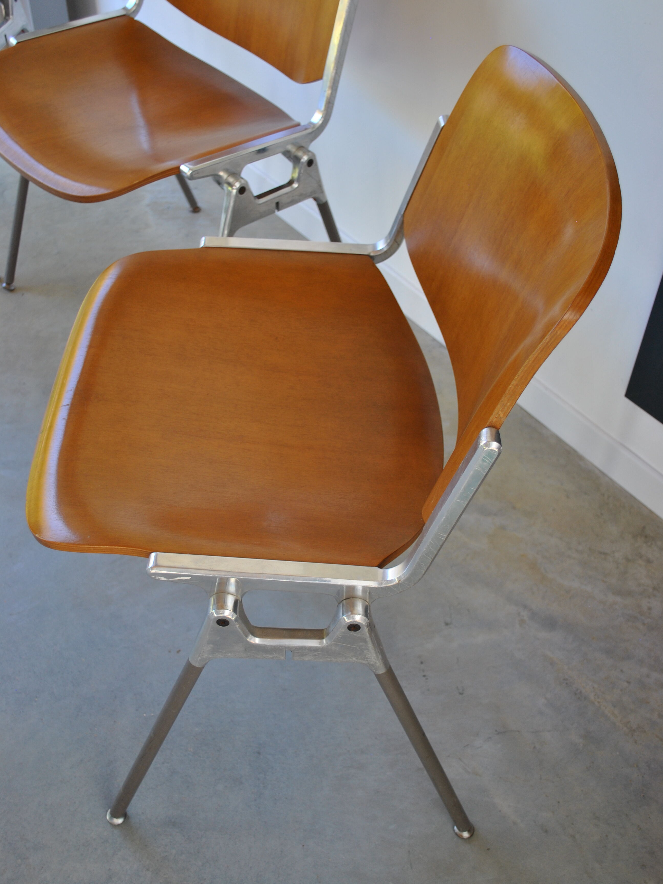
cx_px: 332
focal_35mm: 39
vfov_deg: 47.9
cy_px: 456
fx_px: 996
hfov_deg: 36.8
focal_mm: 24
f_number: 4
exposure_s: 1/50
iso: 200
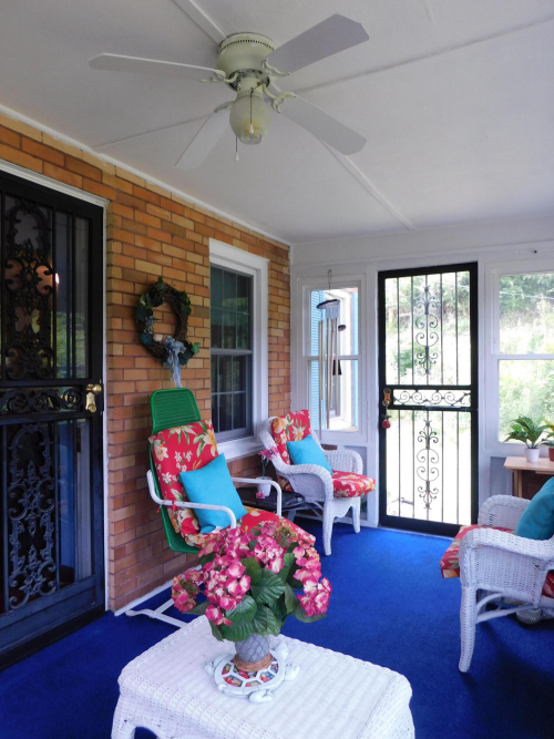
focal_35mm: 23
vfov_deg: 73.9
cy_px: 370
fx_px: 491
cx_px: 277
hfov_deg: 58.9
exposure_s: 1/60
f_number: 3
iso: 125
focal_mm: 4
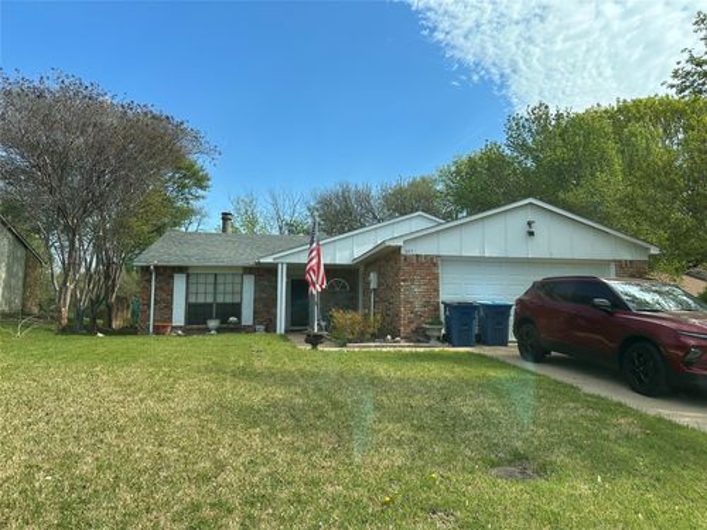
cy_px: 265
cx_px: 354
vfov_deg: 56.8
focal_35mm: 24
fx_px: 490
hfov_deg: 71.6
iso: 80
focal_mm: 6.86
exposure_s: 1/1988
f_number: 1.78
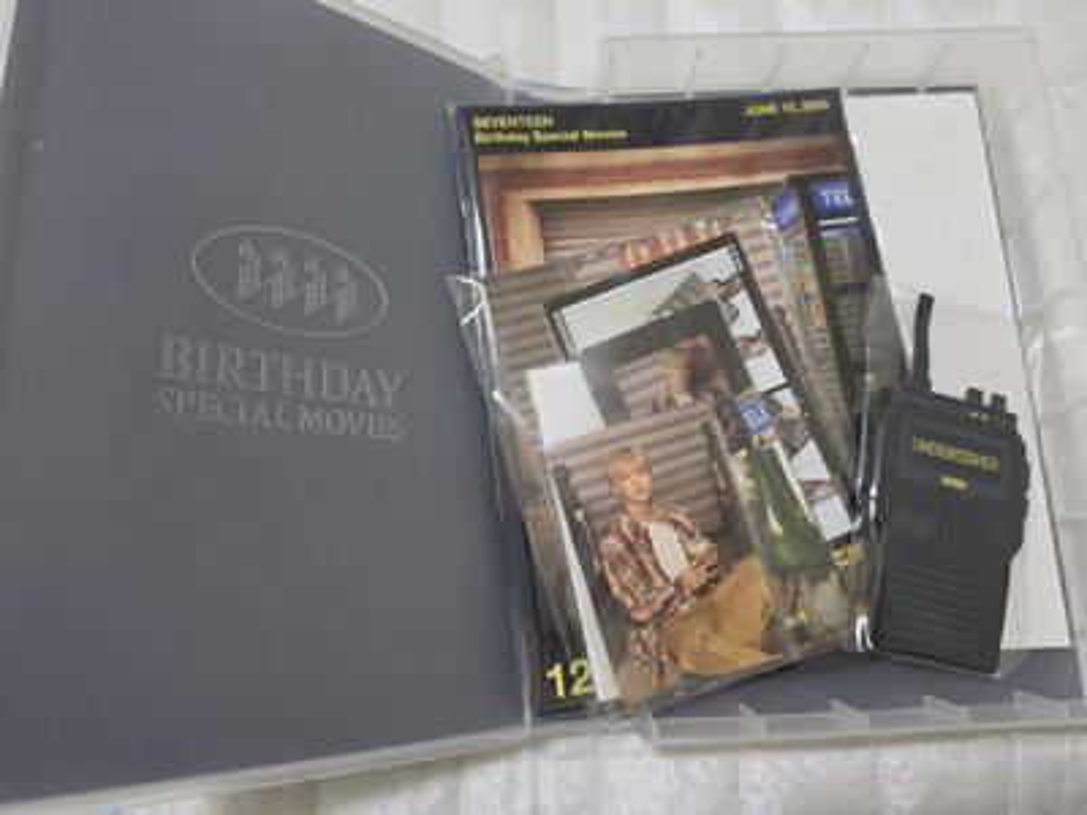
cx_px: 544
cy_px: 408
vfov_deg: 58.9
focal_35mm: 23
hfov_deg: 73.9
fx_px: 722
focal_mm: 6.5
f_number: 1.4
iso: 250
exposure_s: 1/120
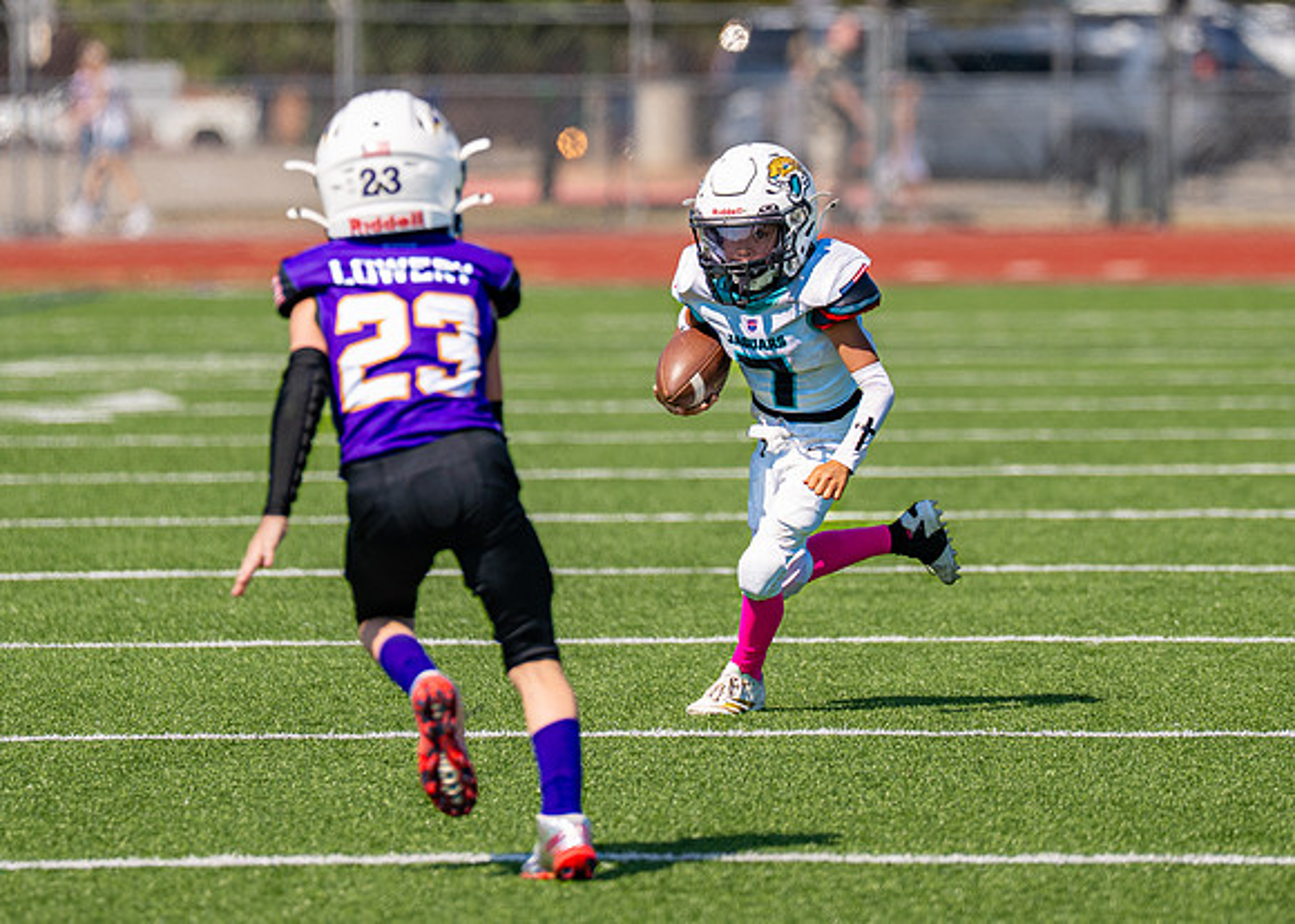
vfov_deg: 3.4
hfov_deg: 4.8
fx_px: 15384
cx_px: 758
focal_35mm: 418
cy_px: 225
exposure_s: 1/2500
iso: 100
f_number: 2.8
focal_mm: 200
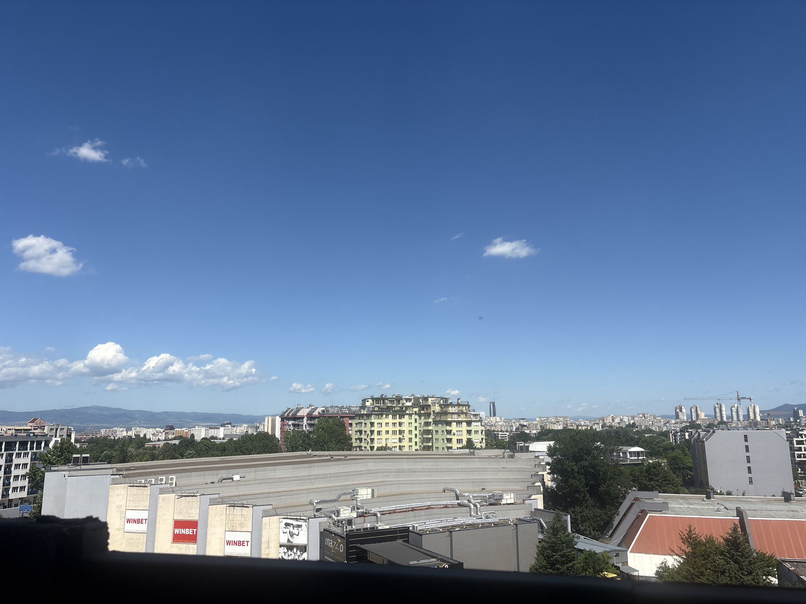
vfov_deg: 53.1
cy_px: 302
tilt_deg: +11.1
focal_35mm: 26
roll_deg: +0.8
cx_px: 403
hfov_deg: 67.3
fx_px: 605
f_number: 1.6
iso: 50
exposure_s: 1/4608
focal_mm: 5.96
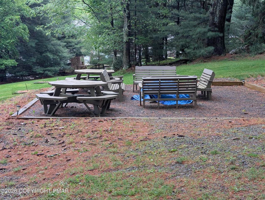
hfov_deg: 38.9
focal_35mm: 49
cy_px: 100
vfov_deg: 29.7
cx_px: 132
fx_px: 376
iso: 46
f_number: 1.68
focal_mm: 6.9
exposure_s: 1/325
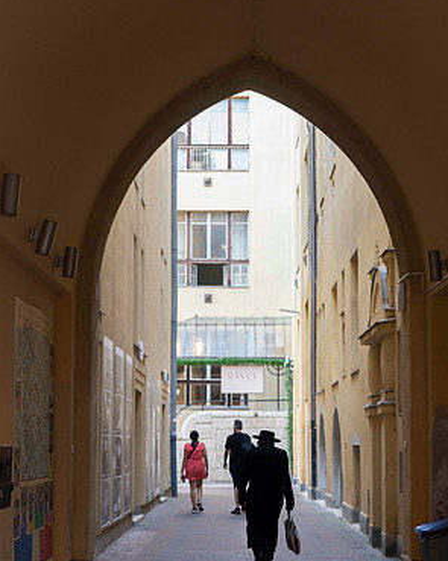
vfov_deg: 26.7
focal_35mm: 71
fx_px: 1177
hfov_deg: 21.5
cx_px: 226
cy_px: 333
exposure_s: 1/125
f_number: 4
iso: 800
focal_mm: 62
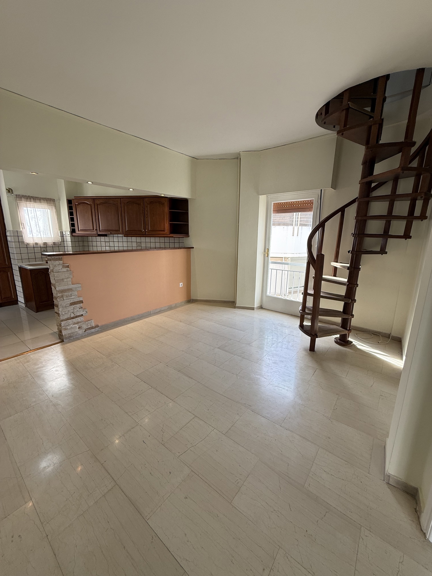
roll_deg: -1.2
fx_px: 233
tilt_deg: -11.8
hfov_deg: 85.7
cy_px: 288
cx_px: 216
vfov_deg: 102.1
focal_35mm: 14
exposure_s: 1/166
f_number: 2.2
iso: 64
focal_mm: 2.22
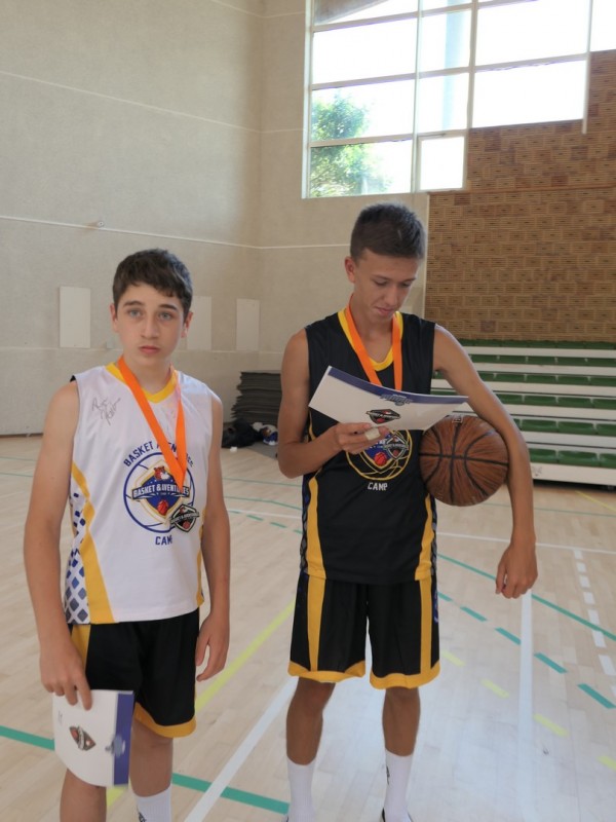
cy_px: 411
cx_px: 308
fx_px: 617
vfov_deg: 67.3
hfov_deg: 53.1
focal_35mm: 26
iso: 125
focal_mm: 8.8
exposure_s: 1/125
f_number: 1.8
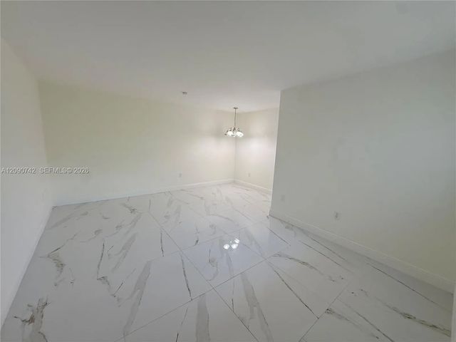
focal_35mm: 14
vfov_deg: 85.7
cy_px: 171
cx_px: 228
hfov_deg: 102.1
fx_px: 184
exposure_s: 1/120
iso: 125
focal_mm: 2.22
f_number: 2.2
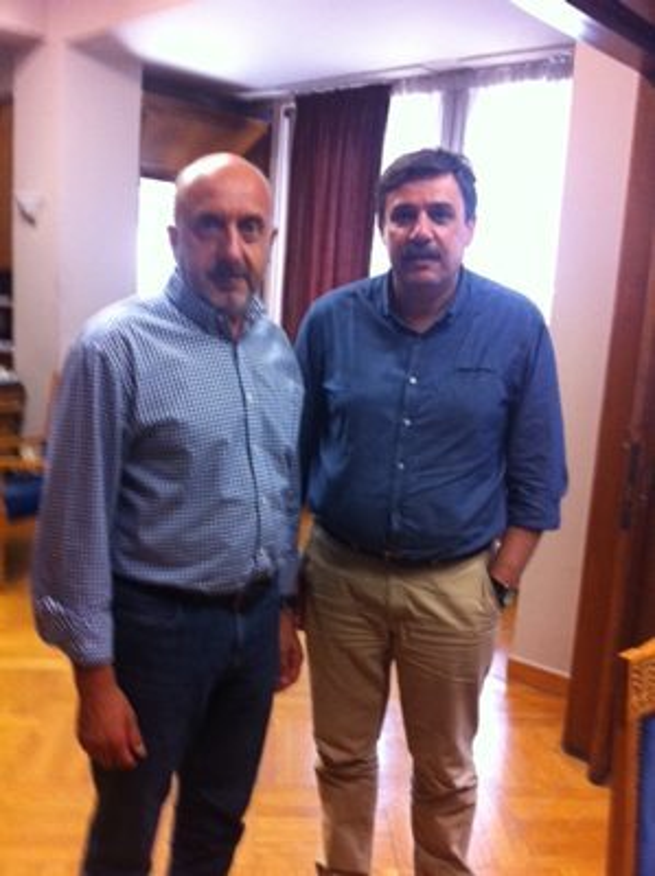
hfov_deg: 40.6
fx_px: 885
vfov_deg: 52.7
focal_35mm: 35
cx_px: 328
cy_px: 438
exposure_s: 1/17
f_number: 2.8
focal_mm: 3.85
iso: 200
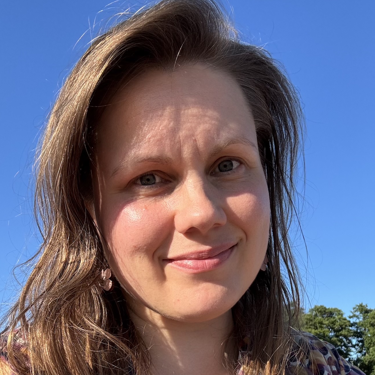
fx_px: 466
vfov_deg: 42.9
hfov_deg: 43.8
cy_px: 264
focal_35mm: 38
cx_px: 198
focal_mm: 2.69
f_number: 1.9
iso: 25
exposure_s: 1/981
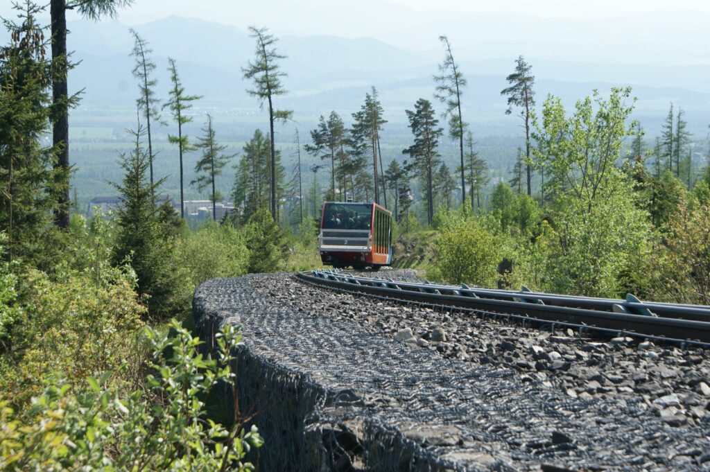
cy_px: 236
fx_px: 1774
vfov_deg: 15.2
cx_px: 355
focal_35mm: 90
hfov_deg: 22.6
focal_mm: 60
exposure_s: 1/125
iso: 100
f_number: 10
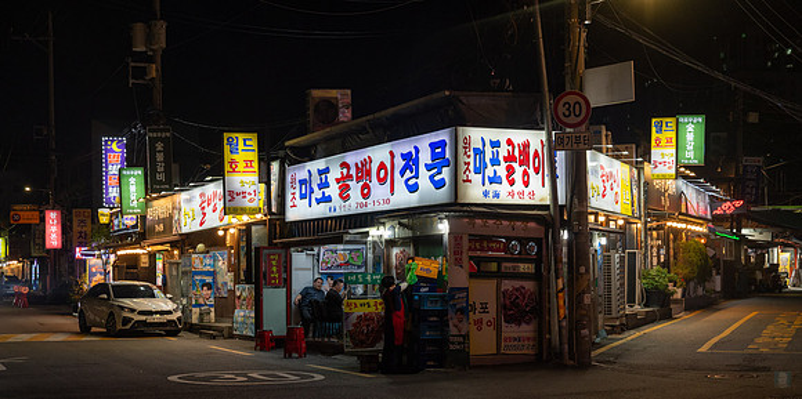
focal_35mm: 56
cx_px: 401
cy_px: 267
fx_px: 1168
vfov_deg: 19.3
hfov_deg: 37.9
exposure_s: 1/125
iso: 560
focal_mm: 52
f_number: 4
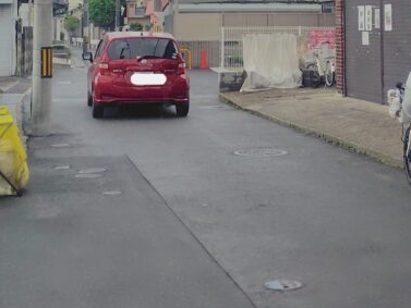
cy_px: -63
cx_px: 295
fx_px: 926
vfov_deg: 18.0
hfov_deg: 24.8
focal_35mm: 78
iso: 50
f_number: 1.9
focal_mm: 5.6
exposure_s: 1/381
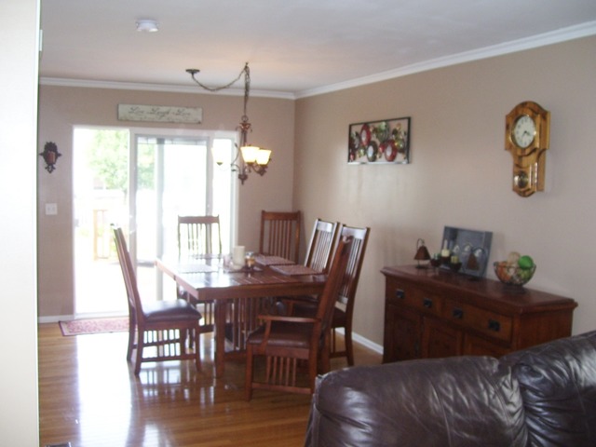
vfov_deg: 39.7
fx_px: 620
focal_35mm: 36
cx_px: 298
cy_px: 224
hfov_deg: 51.4
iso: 125
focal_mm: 6
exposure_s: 1/60
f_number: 2.7
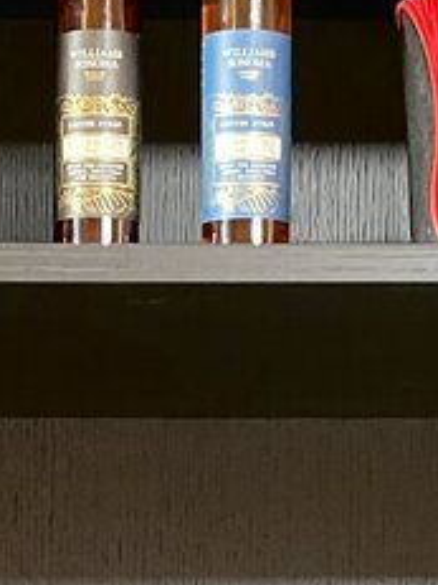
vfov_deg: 14.4
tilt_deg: -4.7
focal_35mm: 130
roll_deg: -0.8
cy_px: 795
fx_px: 2195
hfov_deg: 11.4
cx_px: 205
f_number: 1.6
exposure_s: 1/34
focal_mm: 5.1
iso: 640
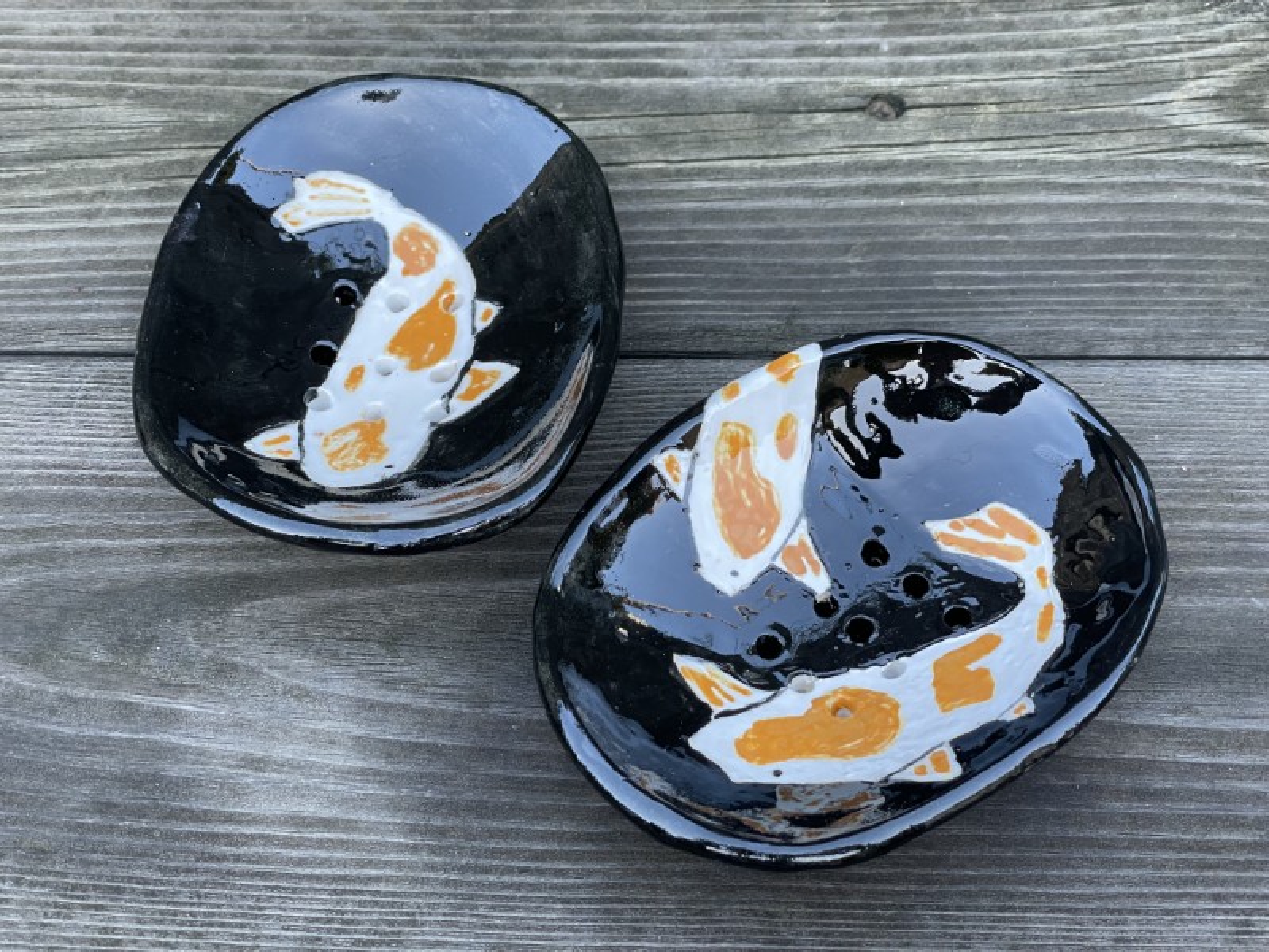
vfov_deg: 28.0
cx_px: 634
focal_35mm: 52
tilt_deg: -54.8
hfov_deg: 36.8
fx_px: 1906
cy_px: 476
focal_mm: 6
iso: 100
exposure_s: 1/99
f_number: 2
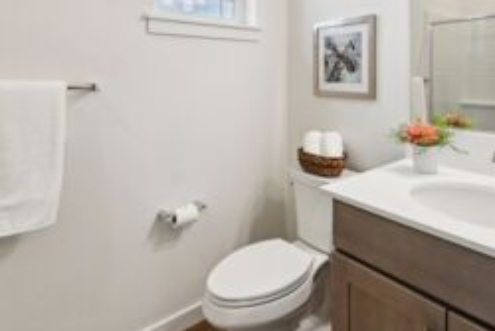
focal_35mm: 24
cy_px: 74
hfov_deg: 72.9
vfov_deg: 50.5
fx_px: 330
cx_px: 297
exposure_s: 1/15
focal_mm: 10
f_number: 9
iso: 250
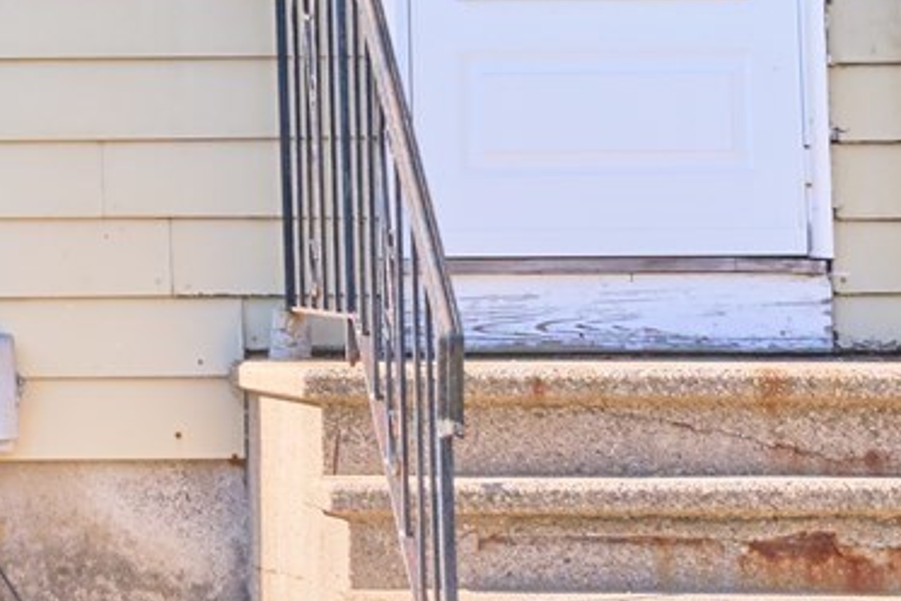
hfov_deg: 10.5
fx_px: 4807
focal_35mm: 192
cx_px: -251
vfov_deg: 7.0
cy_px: -424
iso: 160
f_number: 8
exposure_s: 1/250
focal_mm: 35
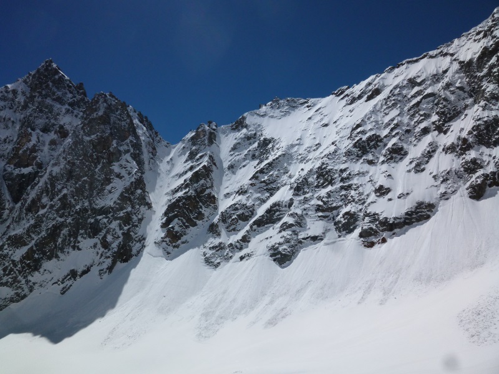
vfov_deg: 56.8
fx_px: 346
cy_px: 187
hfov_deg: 71.6
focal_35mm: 24
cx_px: 250
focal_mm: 4.3
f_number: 6.3
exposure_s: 1/1600
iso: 100
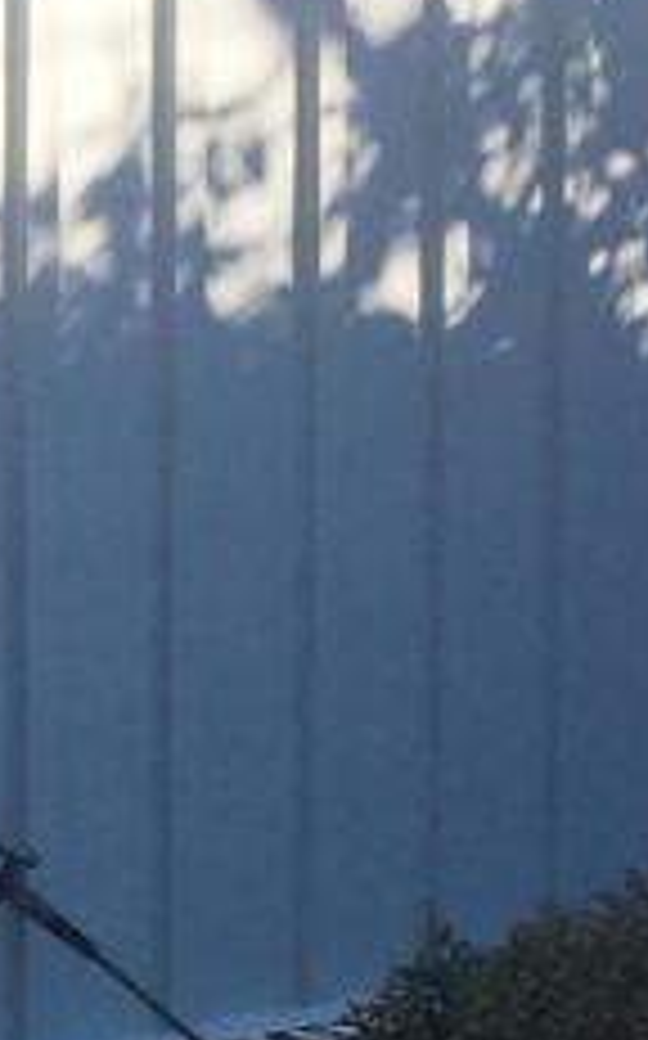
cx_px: -587
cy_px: 869
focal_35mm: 182
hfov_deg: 7.0
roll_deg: +0.5
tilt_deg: -5.3
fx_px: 5152
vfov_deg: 11.5
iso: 32
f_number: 2.2
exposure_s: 1/694
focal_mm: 4.15
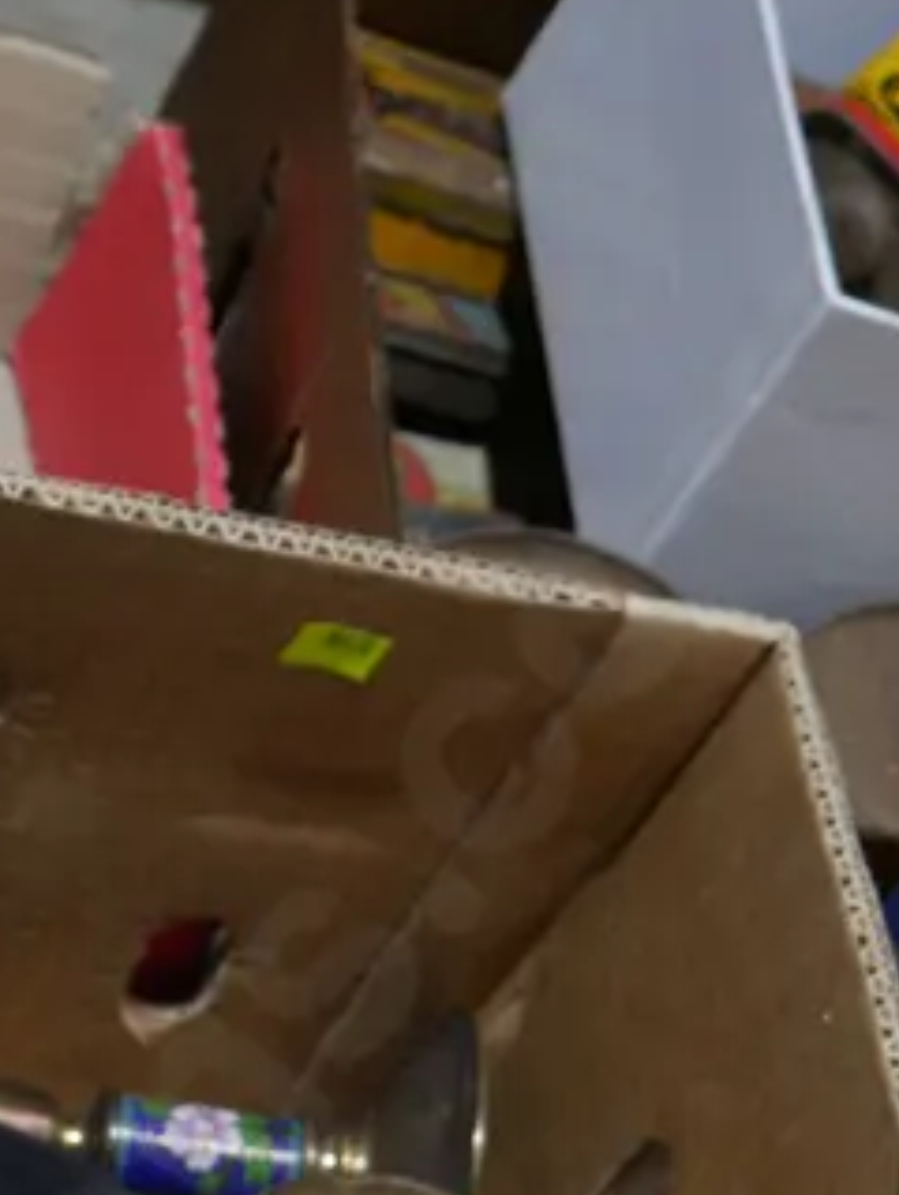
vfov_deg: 16.6
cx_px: -234
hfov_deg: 13.2
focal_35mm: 109
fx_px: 3767
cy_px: 1719
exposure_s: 1/60
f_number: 4
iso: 200
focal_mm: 17
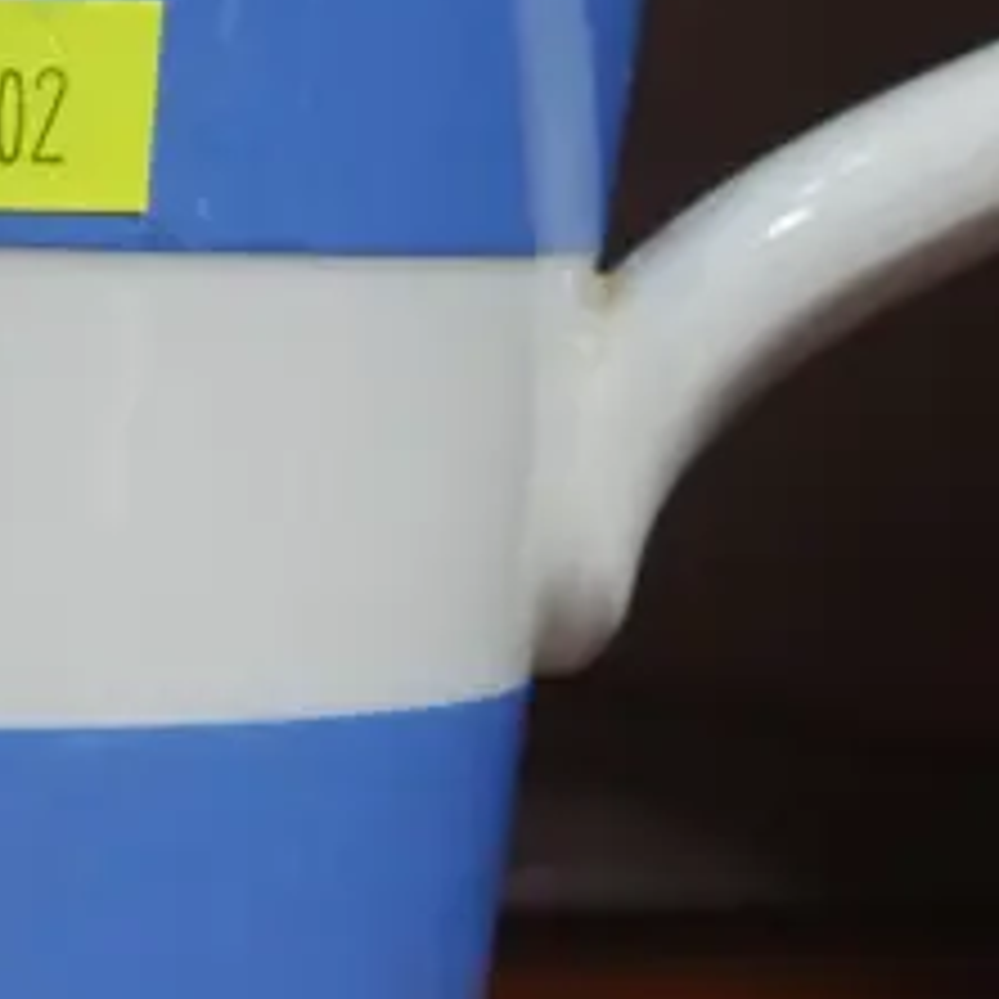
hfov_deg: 7.1
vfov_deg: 7.1
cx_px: 68
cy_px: -124
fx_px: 7999
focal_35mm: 245
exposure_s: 1/60
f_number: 6.3
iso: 1000
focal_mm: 30
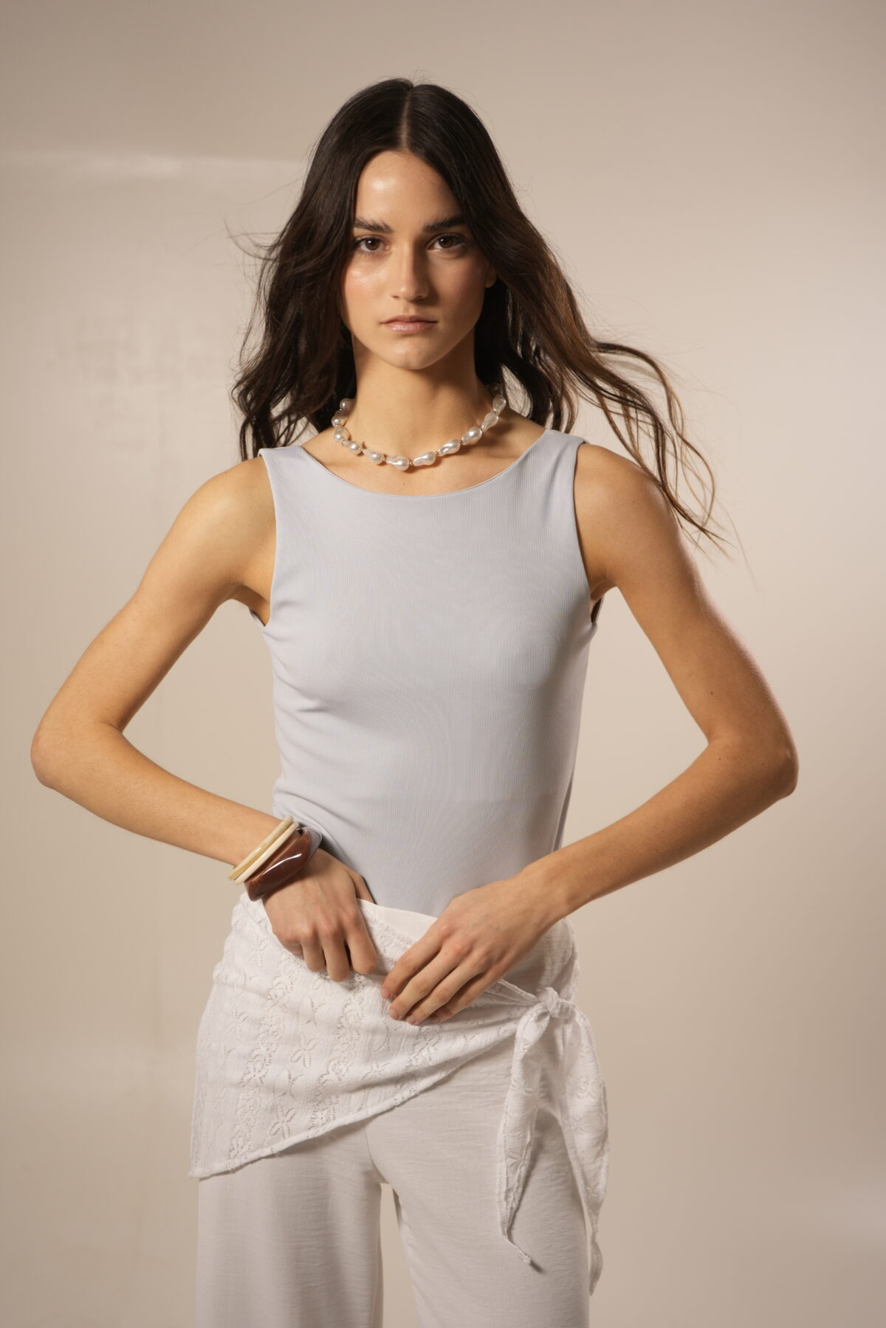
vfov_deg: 39.6
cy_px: 664
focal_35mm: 50
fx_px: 1846
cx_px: 443
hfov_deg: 27.0
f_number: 3.2
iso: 400
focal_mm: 50
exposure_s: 1/100
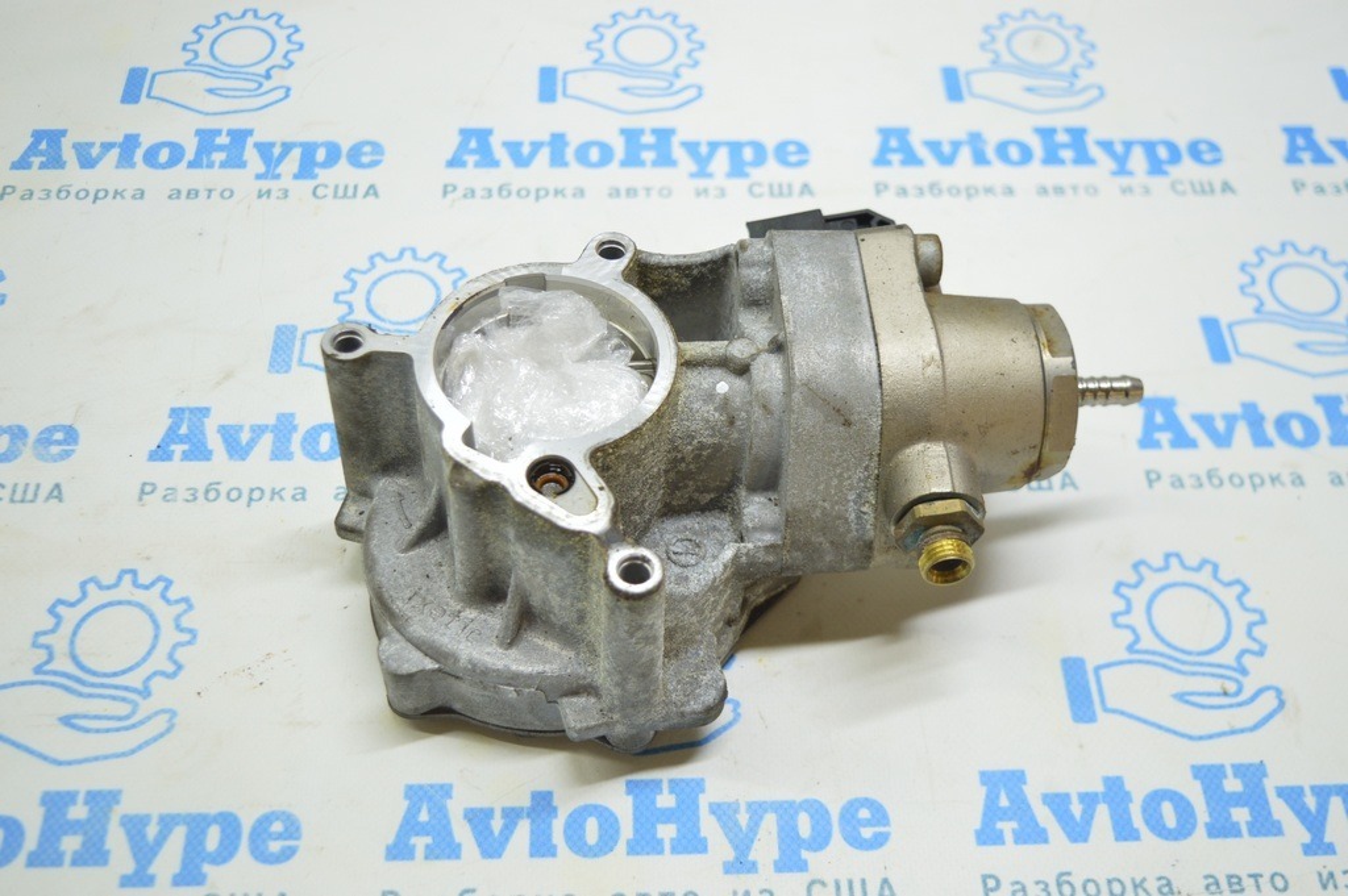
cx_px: 674
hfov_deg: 48.0
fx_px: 1515
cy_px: 448
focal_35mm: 40
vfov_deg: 33.0
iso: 400
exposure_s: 1/40
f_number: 4
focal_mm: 27
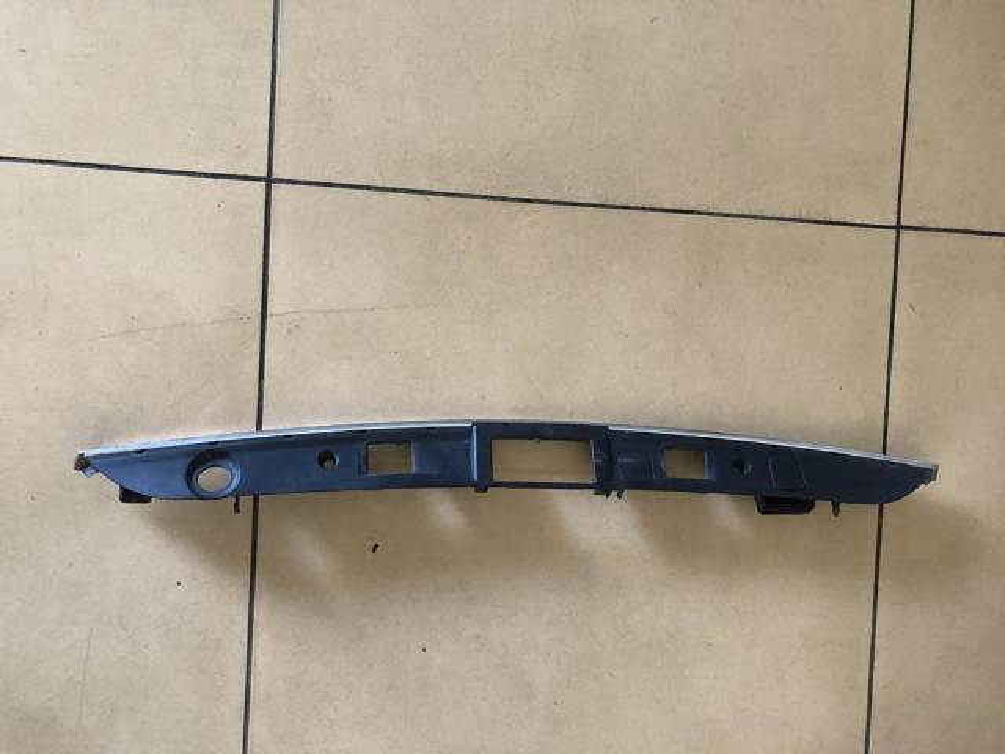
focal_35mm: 28
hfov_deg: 63.4
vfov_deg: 49.7
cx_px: 502
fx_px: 813
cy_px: 377
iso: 80
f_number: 1.8
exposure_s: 1/15
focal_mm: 4
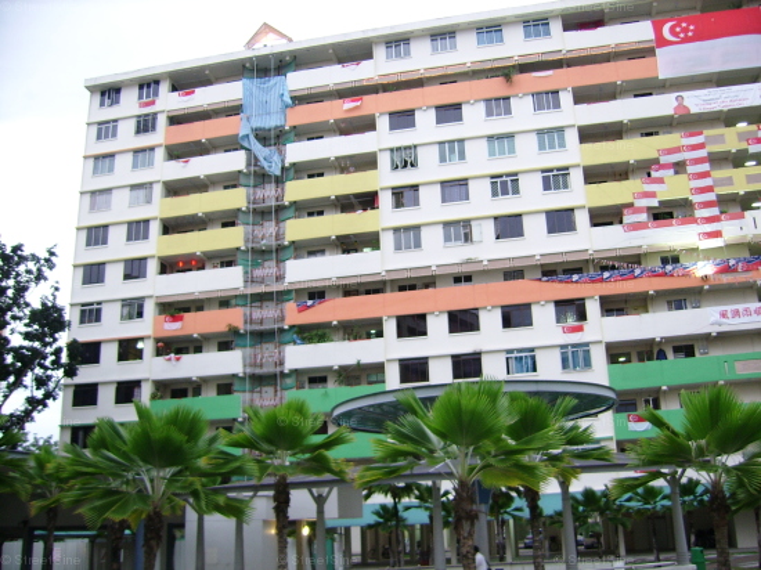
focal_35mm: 35
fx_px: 769
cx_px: 380
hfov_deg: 52.6
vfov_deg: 40.7
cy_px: 285
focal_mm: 5.95
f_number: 2.8
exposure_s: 1/14
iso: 100
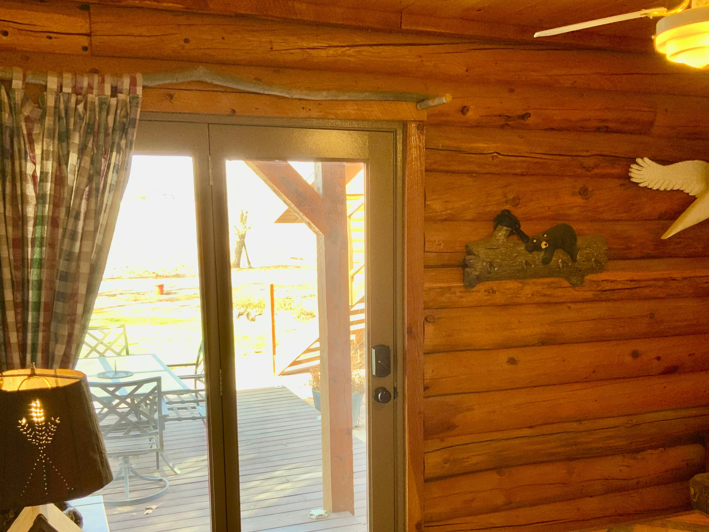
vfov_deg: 34.6
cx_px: 406
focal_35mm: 41
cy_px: 374
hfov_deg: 45.7
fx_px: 840
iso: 40
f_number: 1.8
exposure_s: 1/60
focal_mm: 3
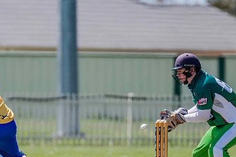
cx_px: 28
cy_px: 115
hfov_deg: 1.9
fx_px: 7106
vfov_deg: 1.3
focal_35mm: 1084
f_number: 6.3
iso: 800
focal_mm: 600
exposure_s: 1/2500
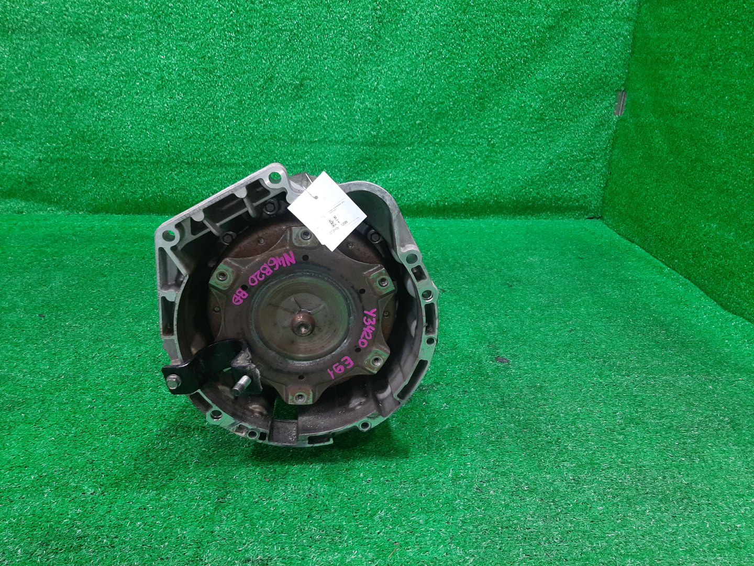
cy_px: 283
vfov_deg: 53.1
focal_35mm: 26
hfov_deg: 67.3
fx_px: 566
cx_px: 377
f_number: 1.7
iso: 145
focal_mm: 3.93
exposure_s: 1/50
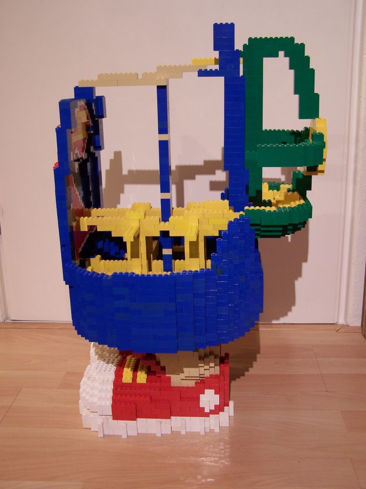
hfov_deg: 37.7
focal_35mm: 38
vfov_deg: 49.0
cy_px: 244
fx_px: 536
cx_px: 183
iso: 80
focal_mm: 6.3
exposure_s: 1/2
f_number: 2.8
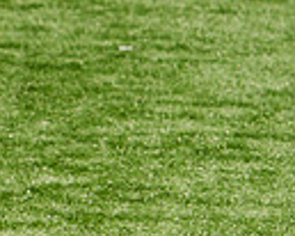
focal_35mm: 1669
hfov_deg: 1.2
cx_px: -252
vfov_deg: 0.9
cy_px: 104
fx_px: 14561
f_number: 6.3
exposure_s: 1/1600
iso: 320
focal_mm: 350
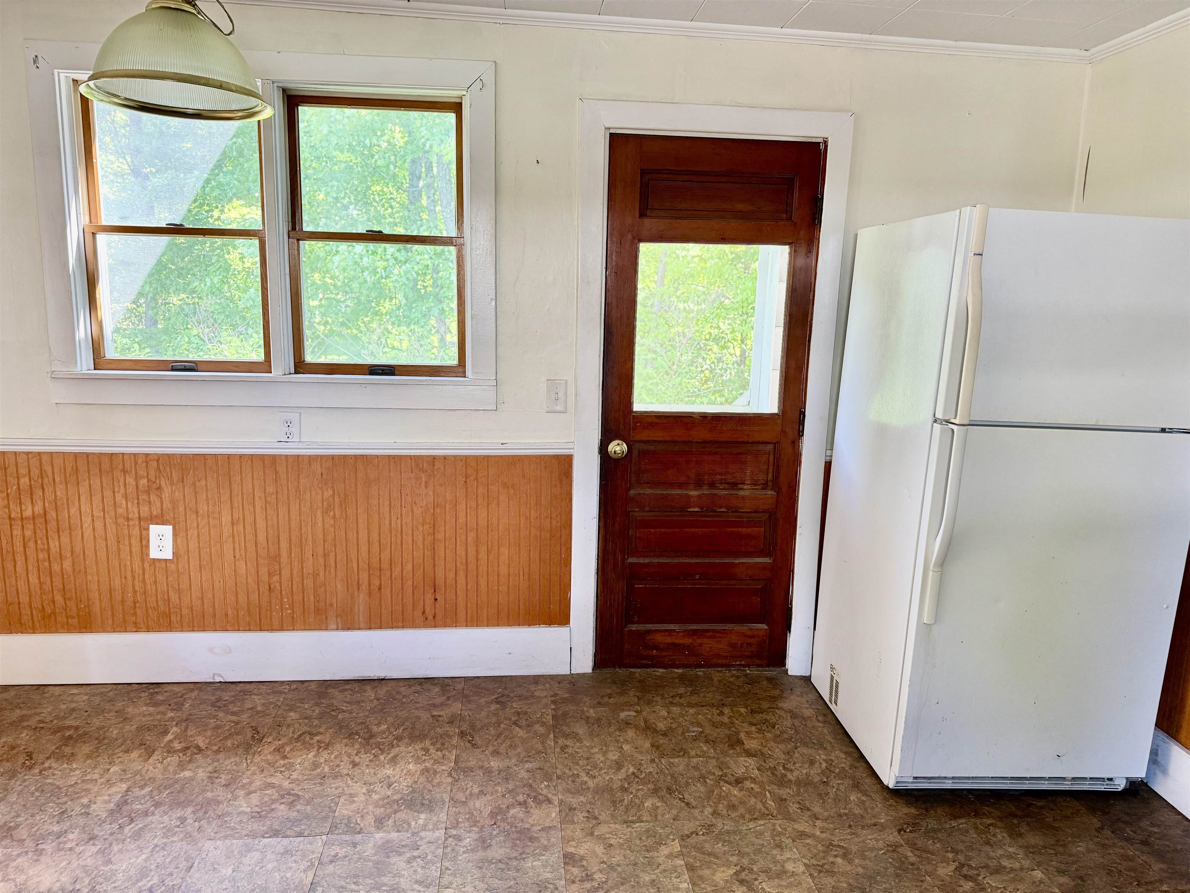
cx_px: 595
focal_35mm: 24
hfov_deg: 71.6
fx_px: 825
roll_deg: -1.1
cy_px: 446
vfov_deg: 56.8
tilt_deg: -9.4
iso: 200
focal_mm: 6.76
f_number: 1.78
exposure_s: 1/91
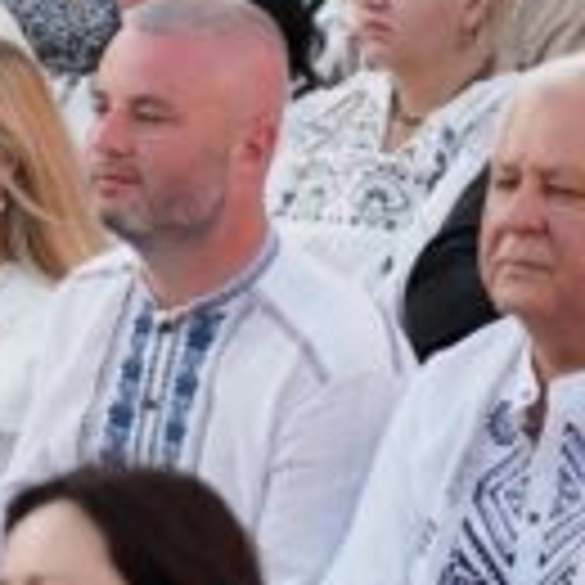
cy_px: 101
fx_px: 5258
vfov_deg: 6.4
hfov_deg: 6.4
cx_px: 45
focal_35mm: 275
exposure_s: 1/400
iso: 640
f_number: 4
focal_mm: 105
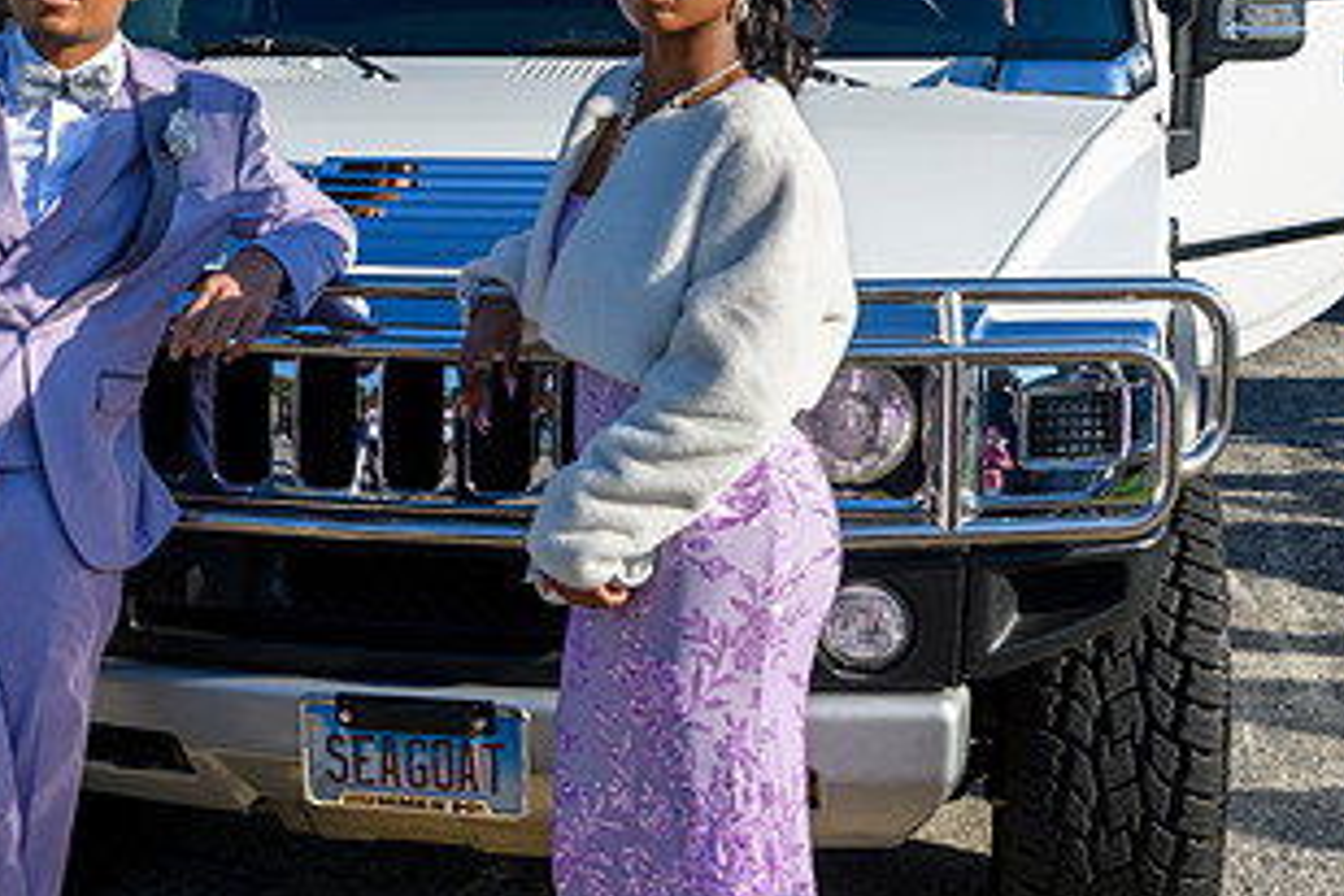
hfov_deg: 28.3
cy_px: 376
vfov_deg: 19.2
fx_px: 2650
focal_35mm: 71
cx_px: 441
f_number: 5.6
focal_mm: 32
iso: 64
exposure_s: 1/320
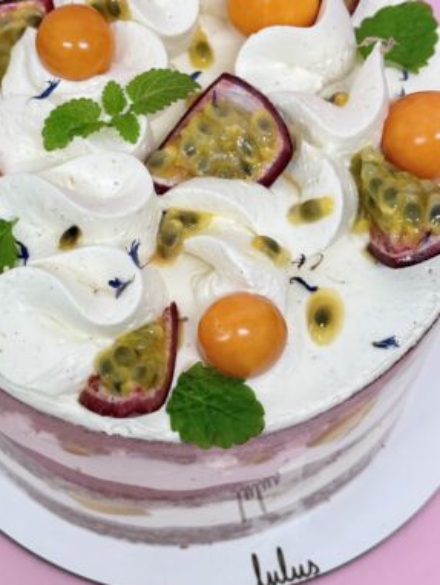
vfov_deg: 27.0
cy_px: 279
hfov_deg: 20.4
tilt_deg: -62.9
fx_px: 1219
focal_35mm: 72
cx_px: 159
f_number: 1.78
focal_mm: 6.76
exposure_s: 1/50
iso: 160
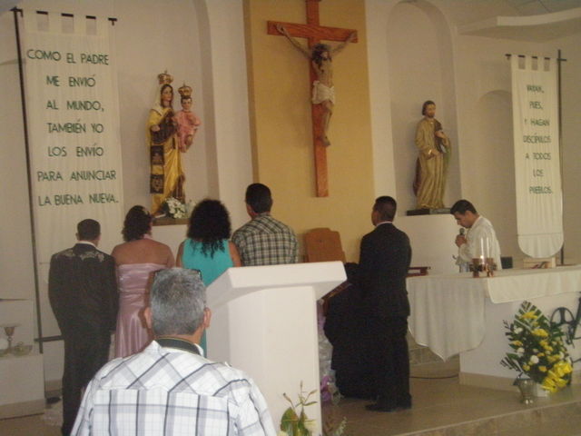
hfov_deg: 33.2
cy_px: 218
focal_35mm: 58
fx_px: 973
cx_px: 290
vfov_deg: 25.2
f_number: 4.2
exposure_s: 1/40
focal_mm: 10.28
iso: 640
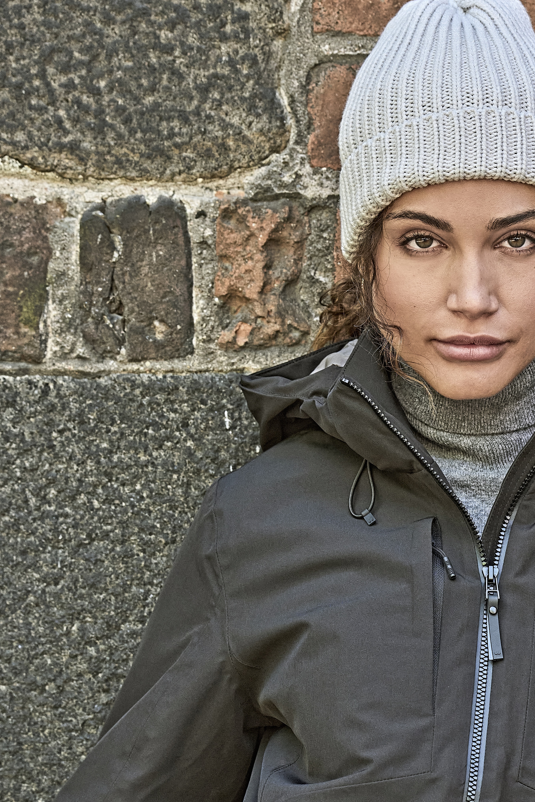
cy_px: 595
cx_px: 466
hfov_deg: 9.1
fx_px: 3343
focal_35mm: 150
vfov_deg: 13.6
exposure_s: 1/400
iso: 1250
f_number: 4.5
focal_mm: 70
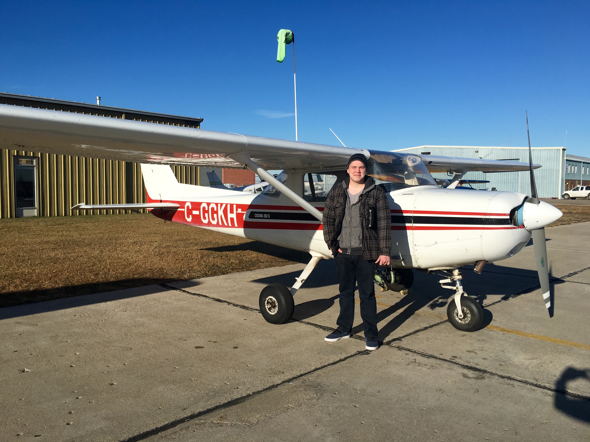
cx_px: 295
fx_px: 494
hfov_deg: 61.7
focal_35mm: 29
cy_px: 221
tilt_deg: -4.1
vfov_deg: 48.2
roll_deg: -0.7
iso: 25
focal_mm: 4.15
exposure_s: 1/2564
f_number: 2.2
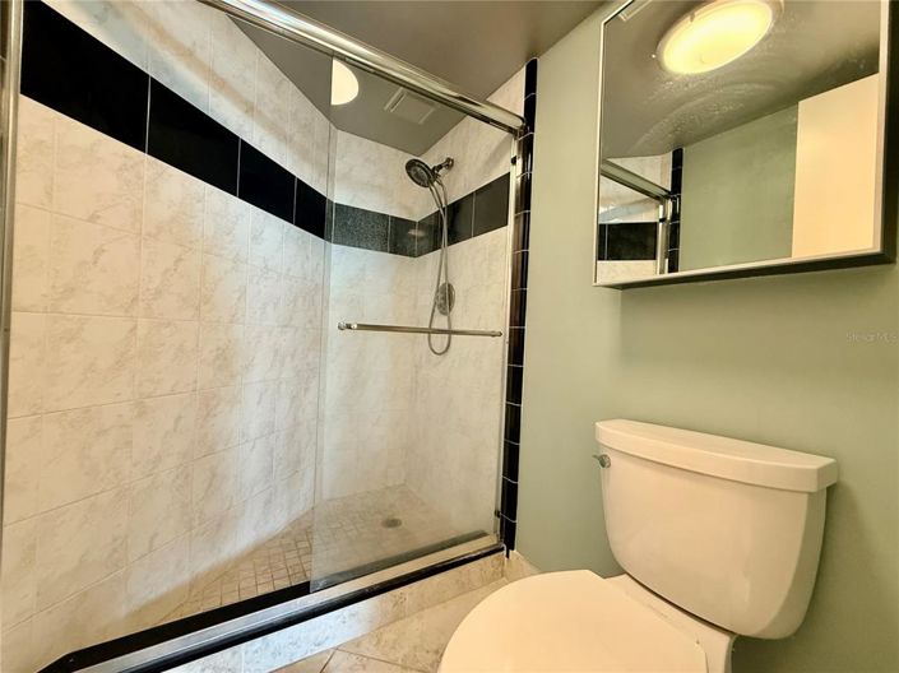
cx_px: 450
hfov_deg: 102.1
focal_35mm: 14
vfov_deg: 85.6
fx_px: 363
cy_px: 336
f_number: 2.2
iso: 400
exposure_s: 1/60
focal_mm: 2.22
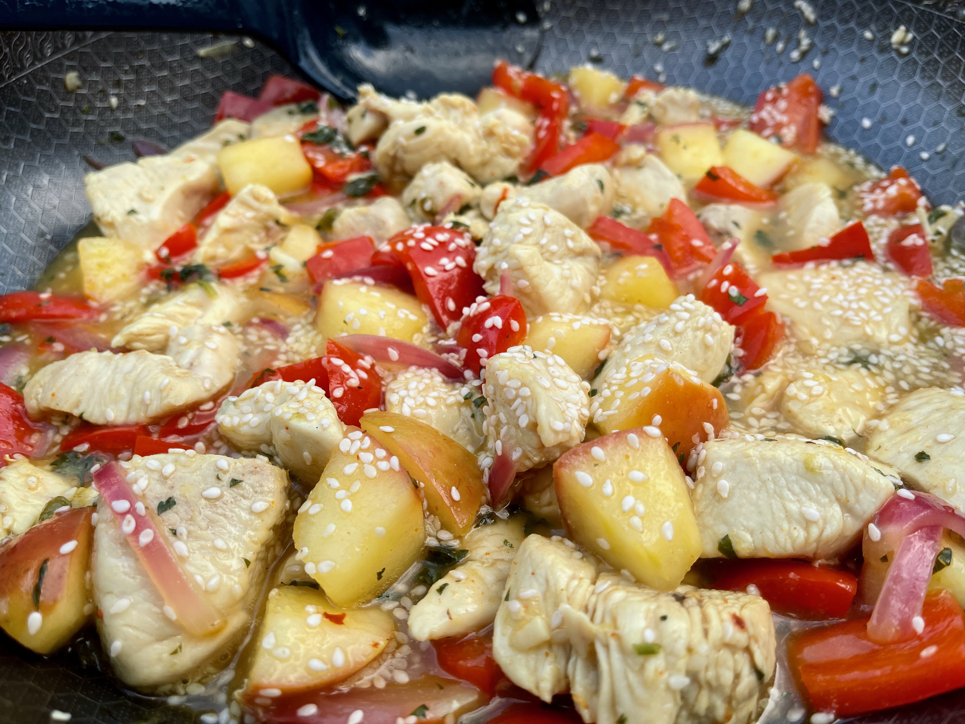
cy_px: 362
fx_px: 725
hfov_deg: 67.3
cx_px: 482
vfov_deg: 53.1
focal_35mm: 26
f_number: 1.6
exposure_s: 1/301
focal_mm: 5.1
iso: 32
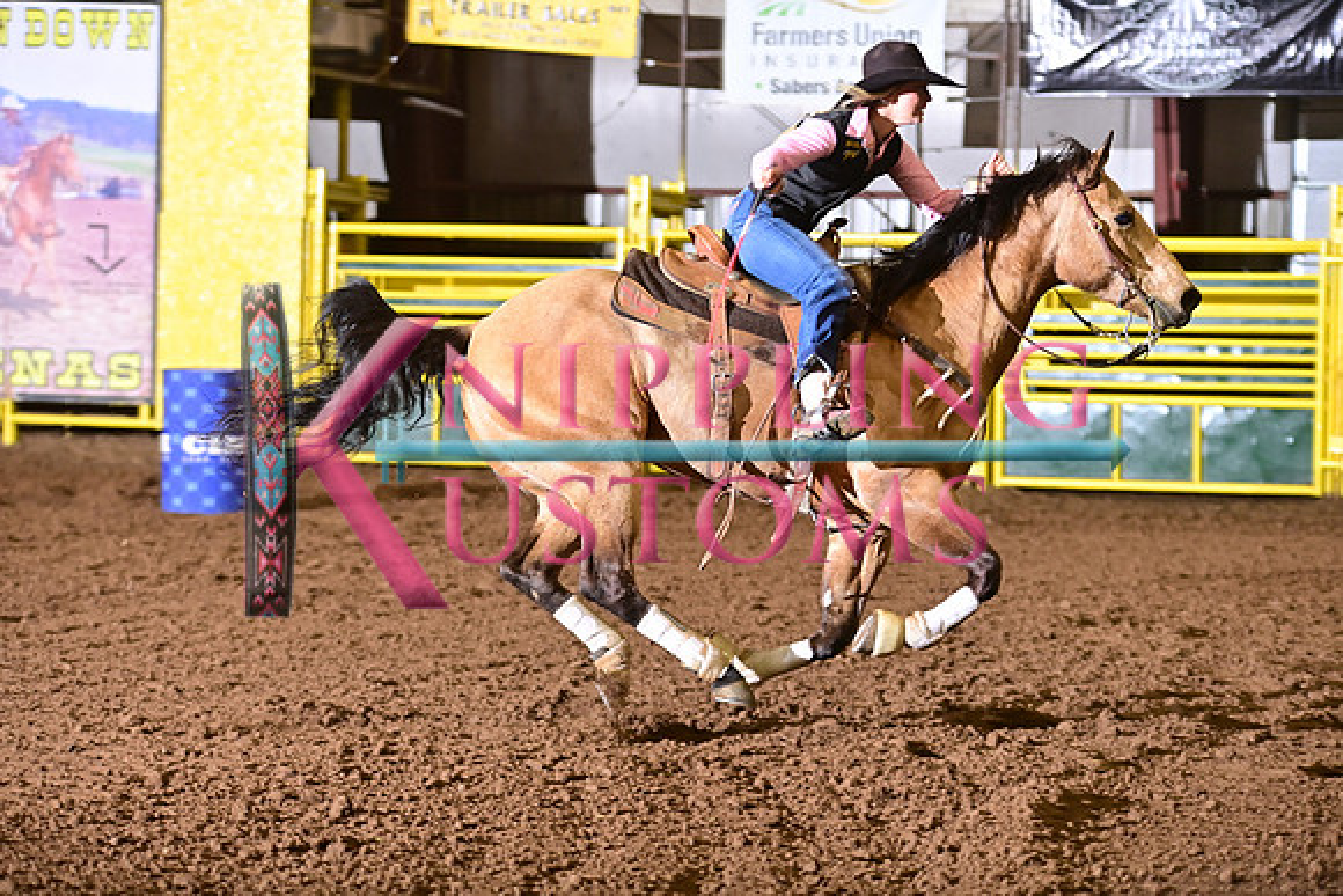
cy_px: 448
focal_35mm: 112
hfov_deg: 18.3
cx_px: 672
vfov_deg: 12.2
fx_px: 4179
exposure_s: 1/250
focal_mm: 112
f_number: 3.2
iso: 1600
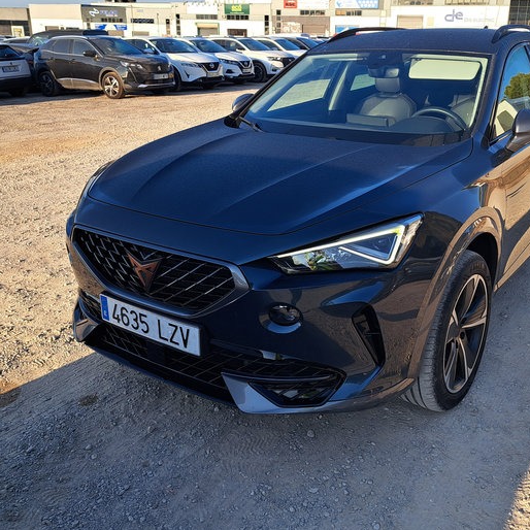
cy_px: 225
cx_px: 296
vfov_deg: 49.6
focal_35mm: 33
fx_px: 572
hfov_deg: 49.6
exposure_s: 1/291
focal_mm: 5.23
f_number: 1.8
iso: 50
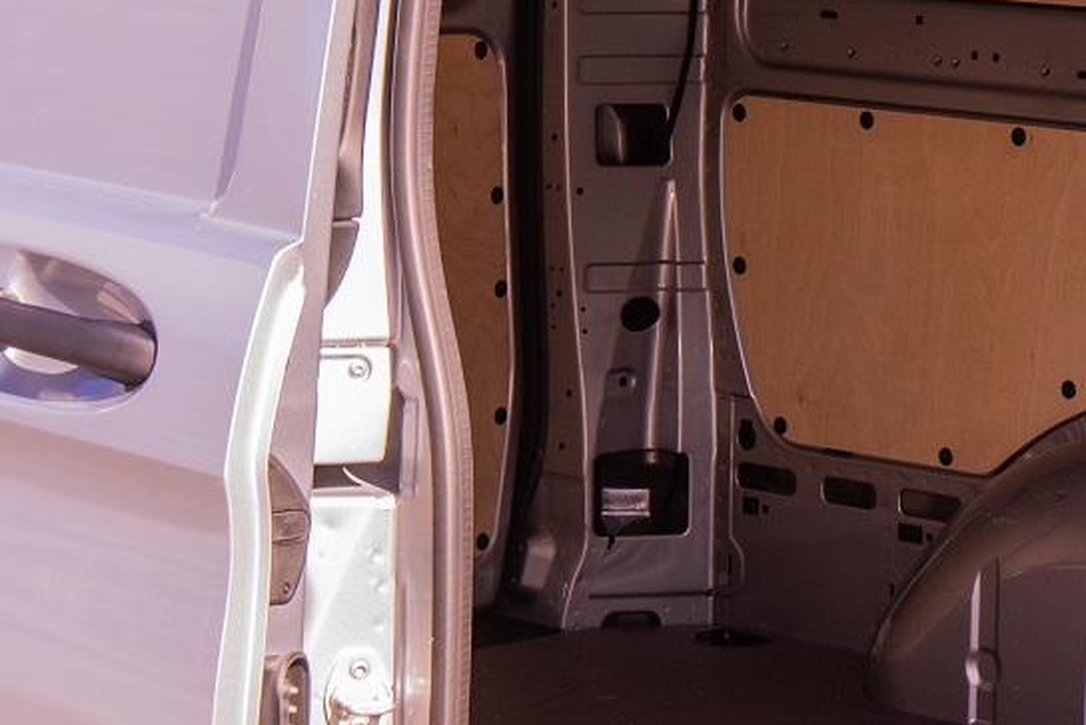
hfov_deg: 13.9
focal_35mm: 147
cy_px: 528
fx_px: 4435
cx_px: 878
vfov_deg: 9.3
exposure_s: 1/60
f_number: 9
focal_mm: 40
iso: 200
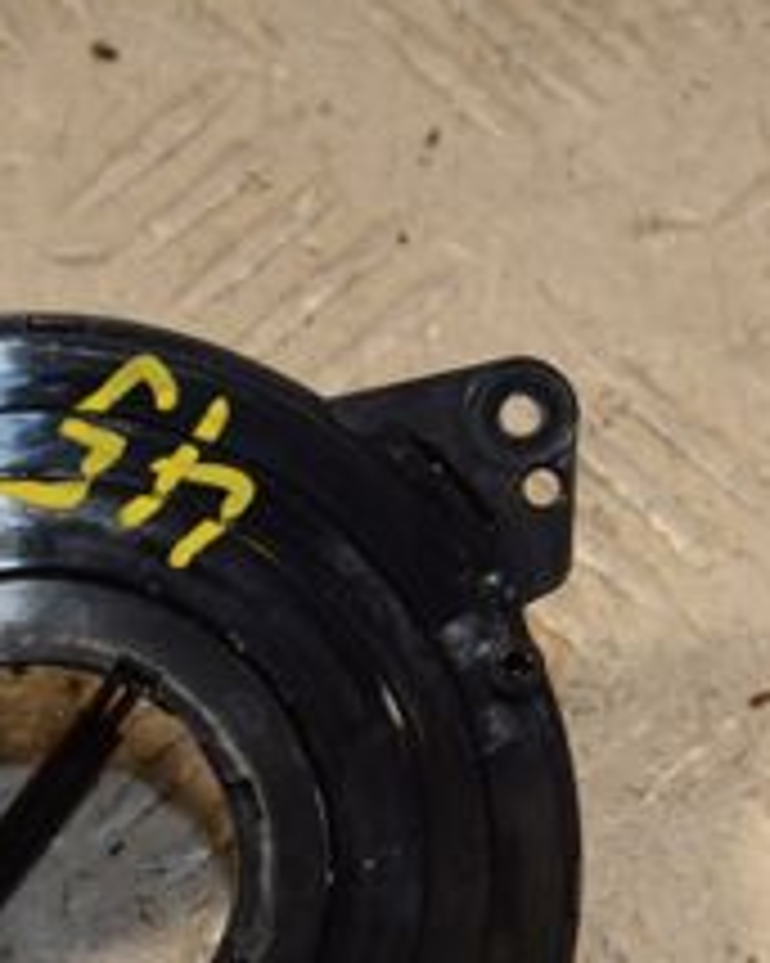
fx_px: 5758
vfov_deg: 9.5
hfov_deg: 7.6
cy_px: 878
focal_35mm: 202
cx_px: 243
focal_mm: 48
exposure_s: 1/200
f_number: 7.1
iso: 800
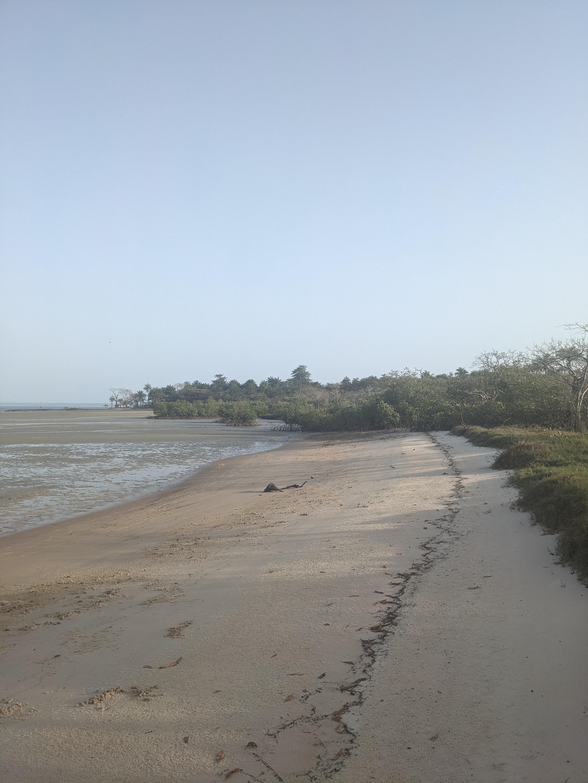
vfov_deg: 65.3
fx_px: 612
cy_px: 392
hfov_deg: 51.4
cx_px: 294
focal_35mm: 27
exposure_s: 1/1466
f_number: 1.73
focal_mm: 4.38
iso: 67
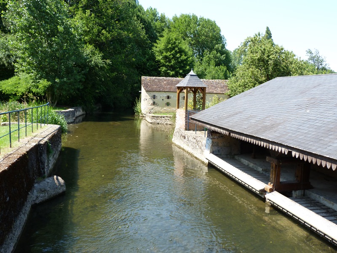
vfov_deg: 44.2
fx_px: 312
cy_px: 126
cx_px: 168
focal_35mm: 32
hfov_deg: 56.8
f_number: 4
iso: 80
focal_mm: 5.8
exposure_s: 1/200
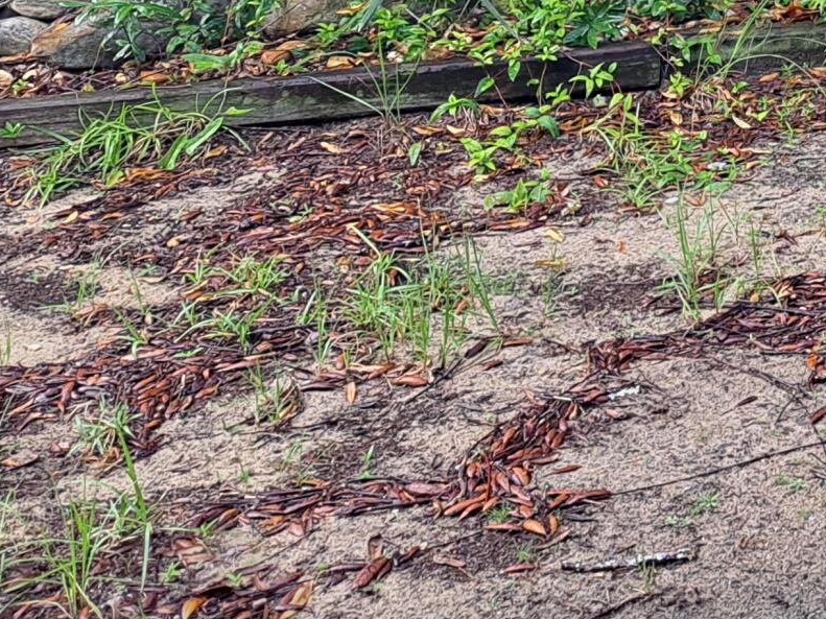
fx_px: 2171
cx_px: 1419
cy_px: -487
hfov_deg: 17.9
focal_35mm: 91
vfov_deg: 14.4
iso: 50
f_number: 1.8
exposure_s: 1/60
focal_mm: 5.23
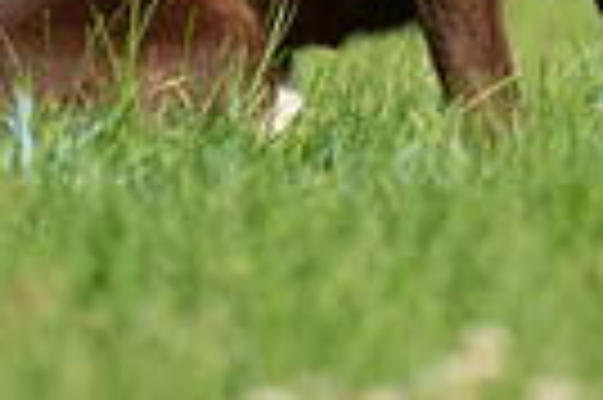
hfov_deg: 0.8
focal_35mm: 2595
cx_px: 490
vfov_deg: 0.5
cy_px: -312
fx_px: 43413
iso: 1250
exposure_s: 1/4000
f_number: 6.3
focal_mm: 600
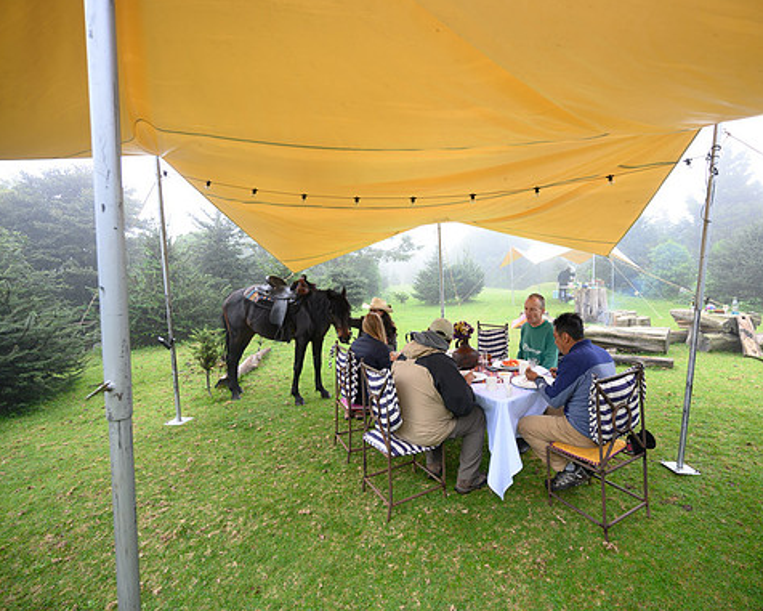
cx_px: 441
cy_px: 306
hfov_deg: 92.4
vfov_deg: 80.4
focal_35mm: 16
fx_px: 361
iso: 250
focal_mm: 14
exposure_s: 1/160
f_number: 4
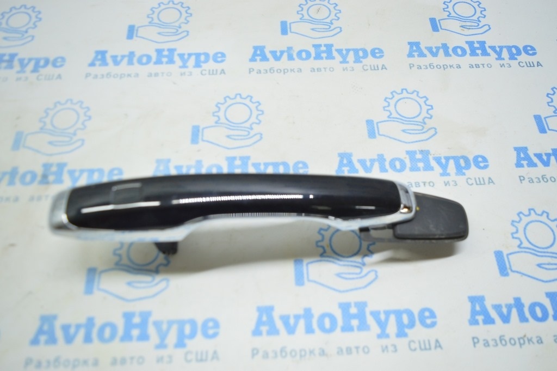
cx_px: 278
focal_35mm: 30
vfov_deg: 43.5
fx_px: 464
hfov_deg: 62.0
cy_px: 186
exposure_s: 1/40
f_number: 3.8
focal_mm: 20
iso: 400
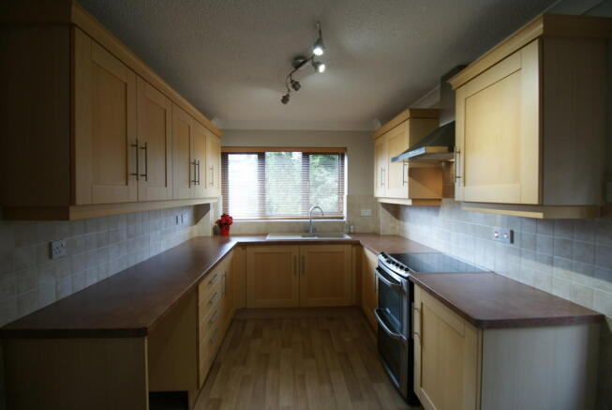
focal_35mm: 15
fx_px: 255
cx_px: 306
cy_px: 205
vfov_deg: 77.5
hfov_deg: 100.3
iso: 125
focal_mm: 10
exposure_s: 1/30
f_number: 3.5
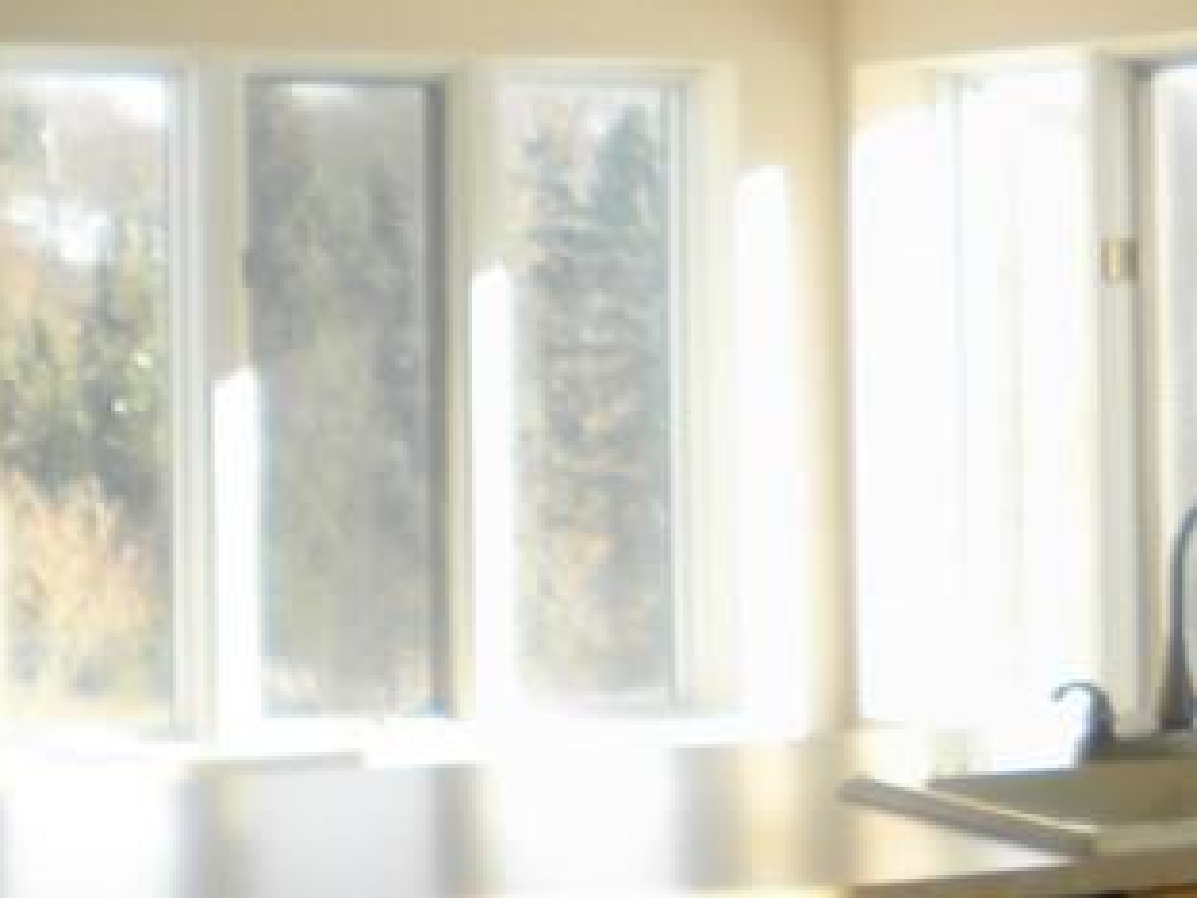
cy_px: 411
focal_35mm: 115
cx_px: 1243
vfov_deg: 12.9
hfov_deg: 16.7
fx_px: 3977
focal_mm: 6.3
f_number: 3.1
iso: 80
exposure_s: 1/136
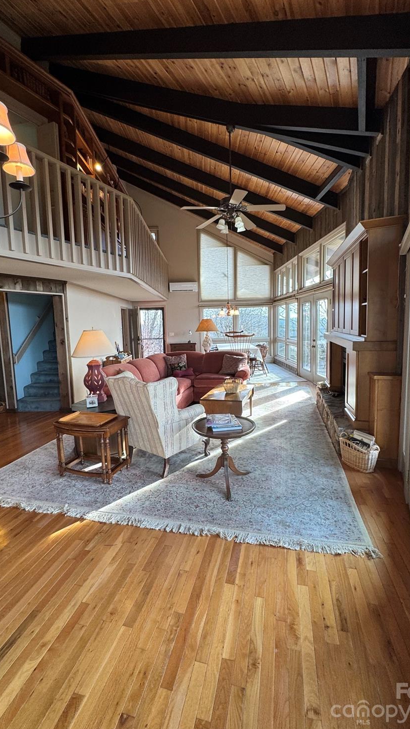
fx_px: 309
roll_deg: +3.2
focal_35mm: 16
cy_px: 353
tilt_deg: -4.0
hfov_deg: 67.1
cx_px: 202
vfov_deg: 99.3
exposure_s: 1/120
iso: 100
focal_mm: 2.22
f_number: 2.2
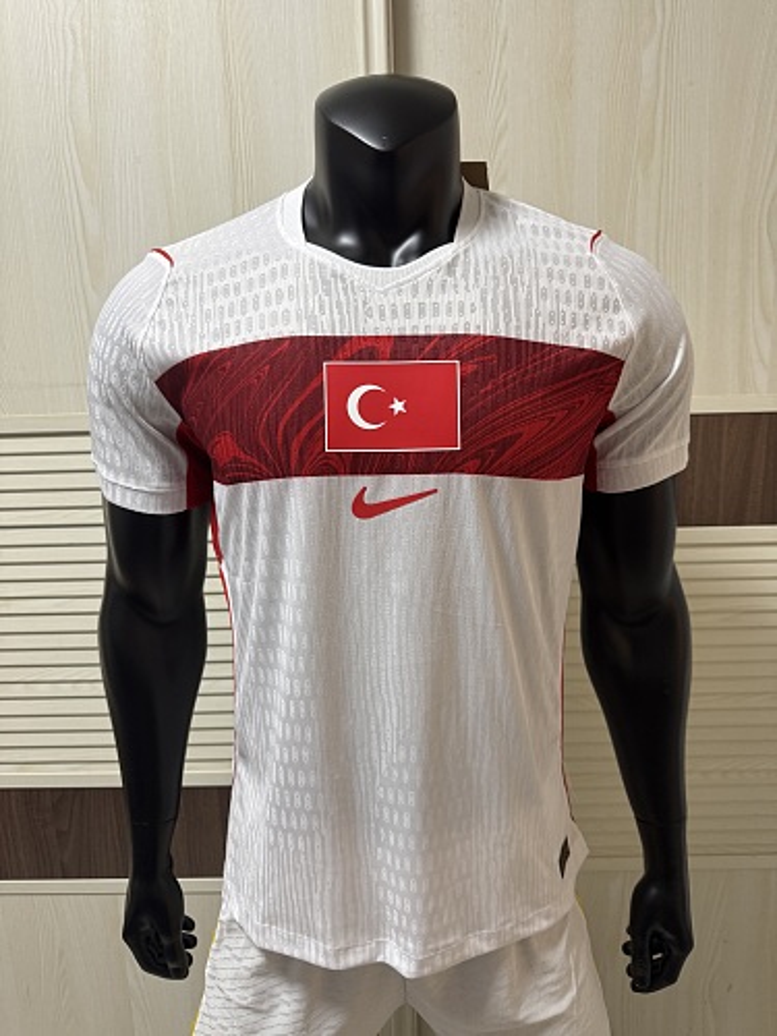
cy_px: 518
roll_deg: +2.0
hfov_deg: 56.8
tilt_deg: -11.4
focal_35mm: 24
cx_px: 388
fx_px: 718
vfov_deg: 71.6
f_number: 1.78
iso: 200
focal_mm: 6.76
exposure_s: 1/77
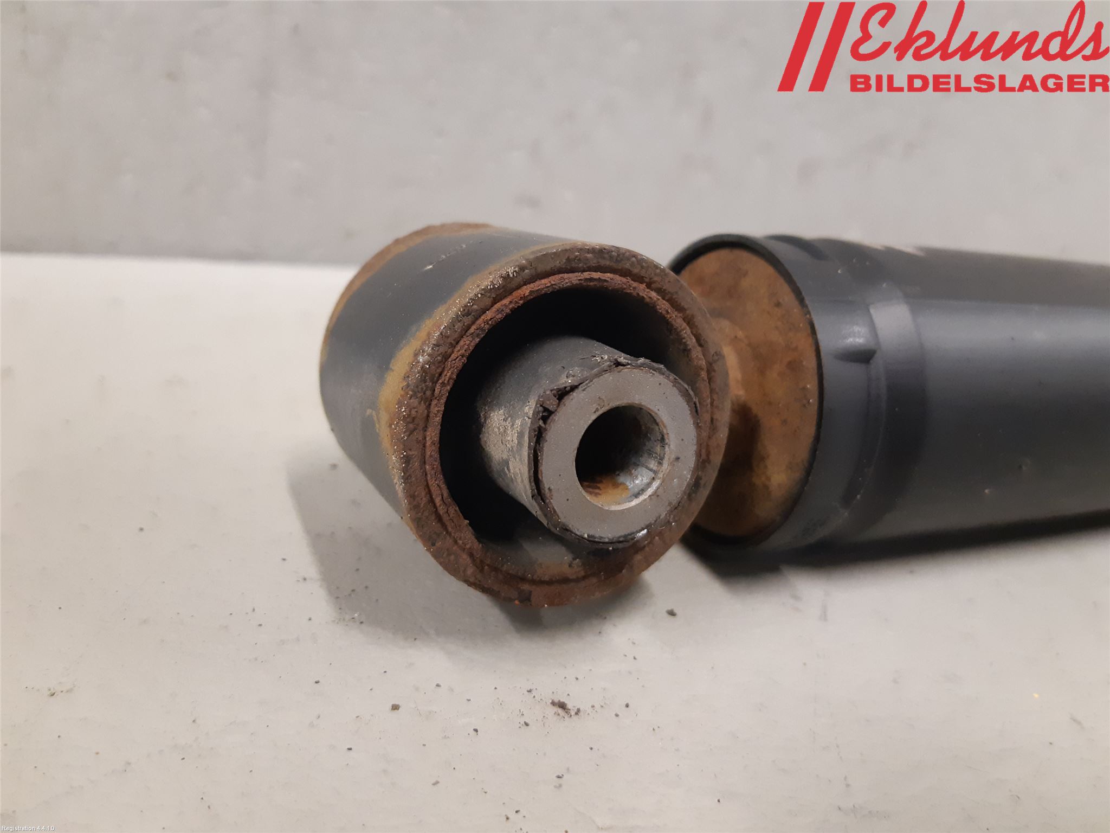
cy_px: 416
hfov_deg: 67.3
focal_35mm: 26
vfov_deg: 53.1
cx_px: 555
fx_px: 834
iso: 320
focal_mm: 3.93
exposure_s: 1/50
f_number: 1.7
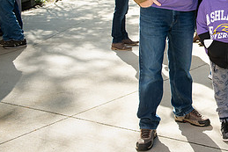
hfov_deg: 25.2
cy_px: 0
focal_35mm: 76
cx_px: 235
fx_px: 482
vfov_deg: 17.6
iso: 400
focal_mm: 34
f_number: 5
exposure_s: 1/400
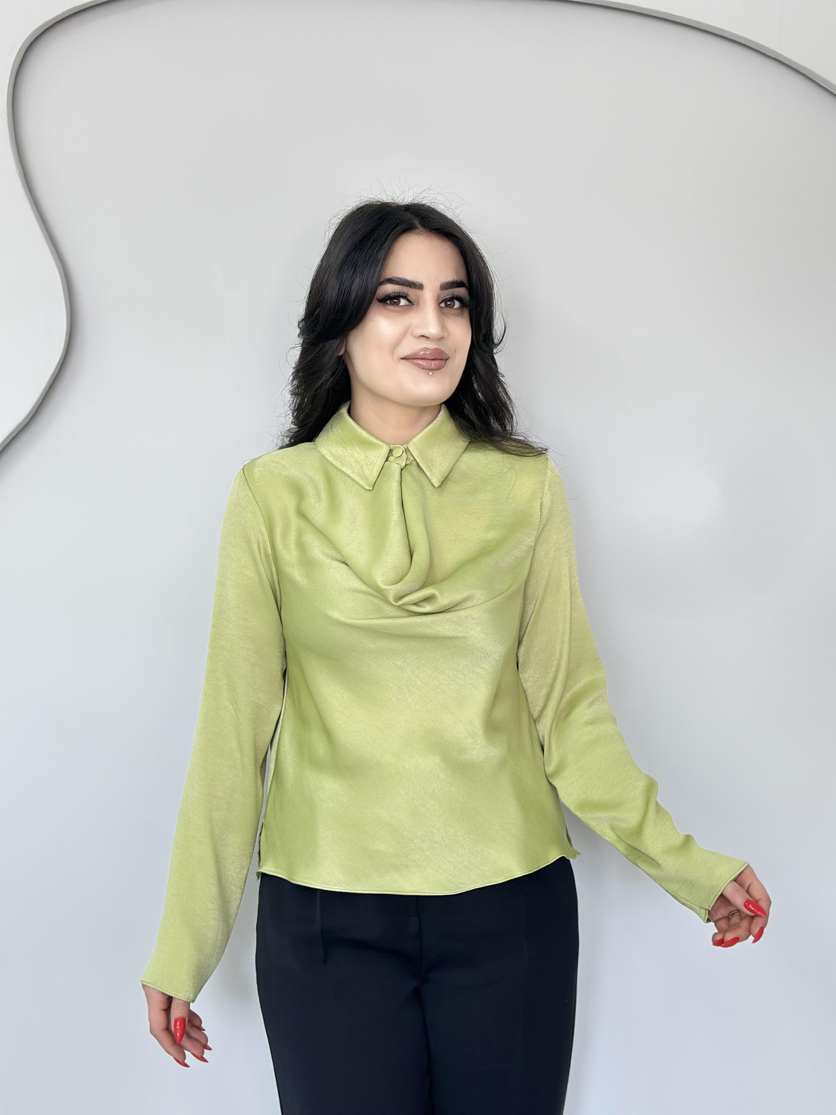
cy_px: 558
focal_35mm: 48
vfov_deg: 39.7
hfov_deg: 30.3
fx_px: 1546
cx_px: 418
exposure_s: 1/100
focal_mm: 6.86
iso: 100
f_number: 1.78
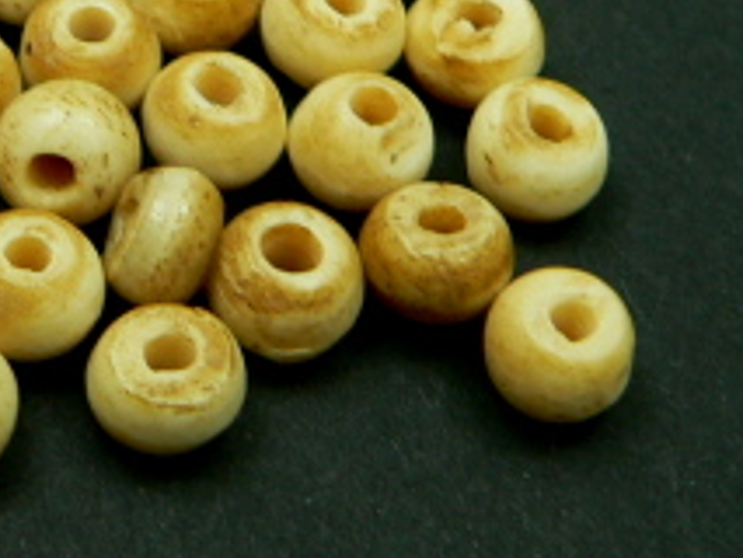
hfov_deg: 23.0
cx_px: -28
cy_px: 56
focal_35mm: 81
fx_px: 1740
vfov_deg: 17.9
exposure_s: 1/20
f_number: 2.8
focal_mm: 6
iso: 100
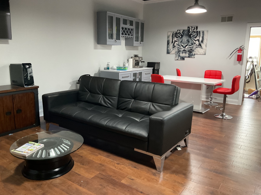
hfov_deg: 61.7
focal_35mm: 29
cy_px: 98
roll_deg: -2.5
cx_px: 130
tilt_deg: -10.0
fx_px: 219
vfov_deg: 48.2
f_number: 1.8
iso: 250
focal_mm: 3
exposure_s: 1/40
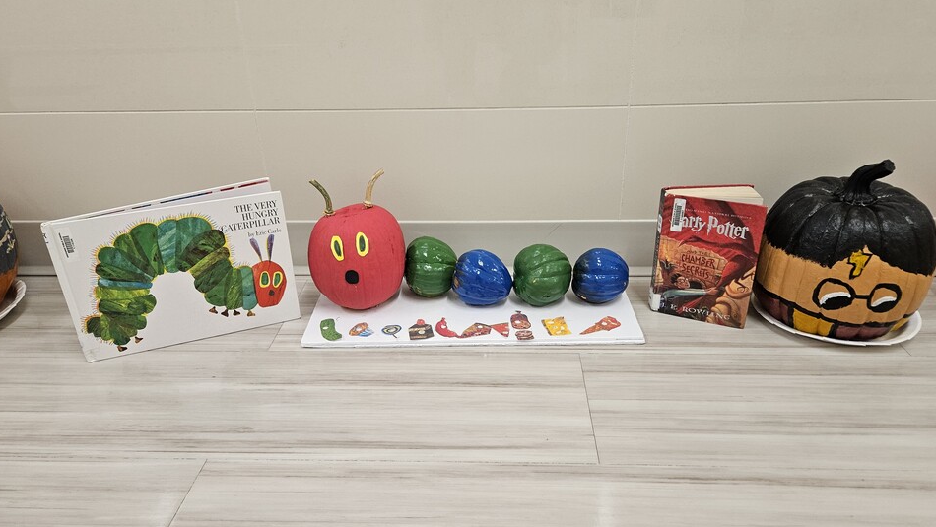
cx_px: 479
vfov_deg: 42.9
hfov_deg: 69.8
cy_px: 277
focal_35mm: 27
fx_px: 670
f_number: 1.8
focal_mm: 5.4
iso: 250
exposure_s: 1/120
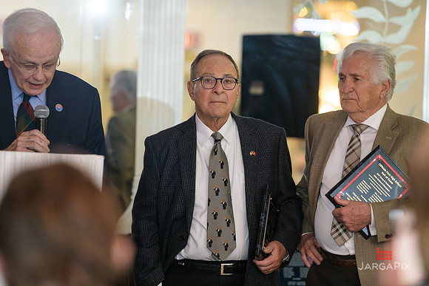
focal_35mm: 185
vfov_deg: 7.4
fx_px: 2205
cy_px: 143
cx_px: 214
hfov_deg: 11.1
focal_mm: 185
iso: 1000
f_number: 3.2
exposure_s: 1/125
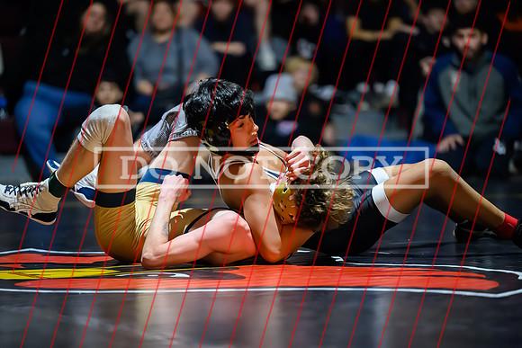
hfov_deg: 12.1
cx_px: 256
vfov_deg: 8.1
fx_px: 2459
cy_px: 174
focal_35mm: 170
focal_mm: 165
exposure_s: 1/640
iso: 16000
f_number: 2.8
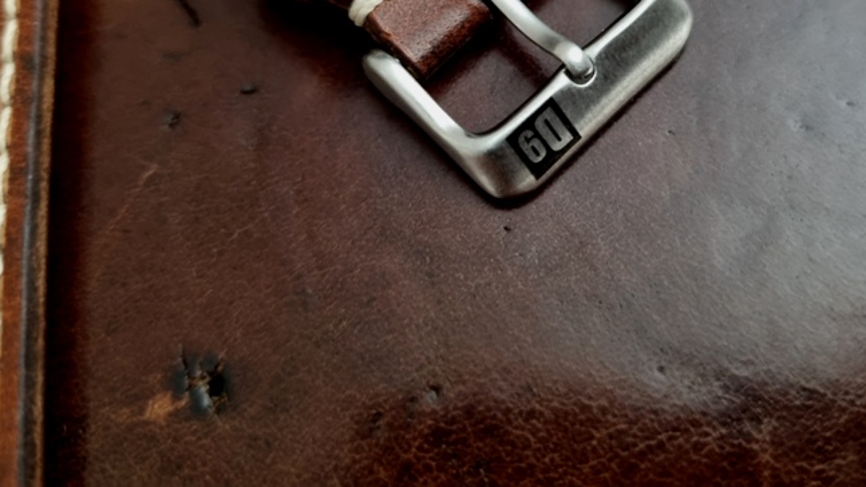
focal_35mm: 35
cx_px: 494
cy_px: 87
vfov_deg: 32.6
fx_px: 804
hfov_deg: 56.4
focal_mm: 5.4
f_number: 1.8
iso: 800
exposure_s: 1/25
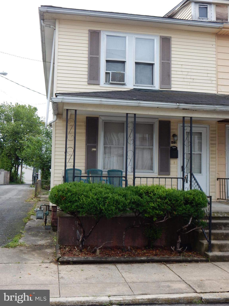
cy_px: 153
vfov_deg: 43.9
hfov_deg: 33.6
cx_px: 114
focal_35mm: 43
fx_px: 379
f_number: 3.6
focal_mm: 7.7
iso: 125
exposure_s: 1/400
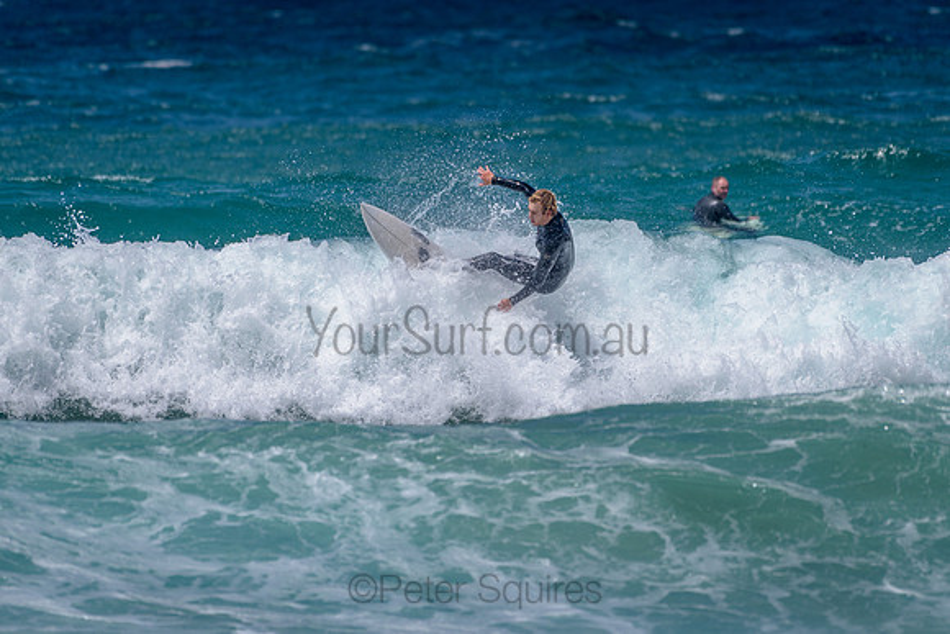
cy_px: 249
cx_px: 503
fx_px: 16213
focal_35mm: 614
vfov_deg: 2.2
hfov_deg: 3.4
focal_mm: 500
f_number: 5.6
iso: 80
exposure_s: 1/2000
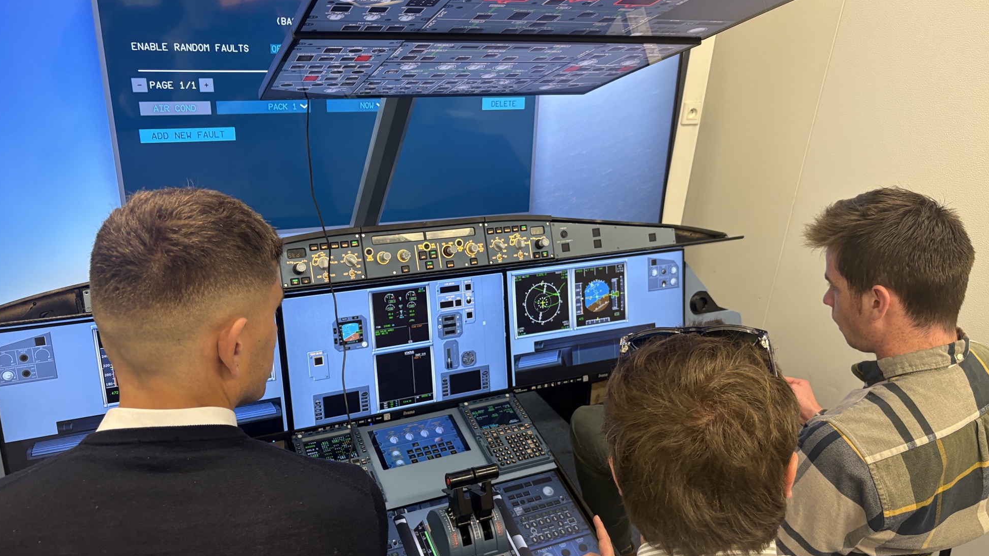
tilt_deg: -24.7
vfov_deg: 40.1
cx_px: 499
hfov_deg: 66.1
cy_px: 301
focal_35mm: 29
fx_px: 760
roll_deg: -1.8
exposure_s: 1/50
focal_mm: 5.96
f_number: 1.6
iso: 125
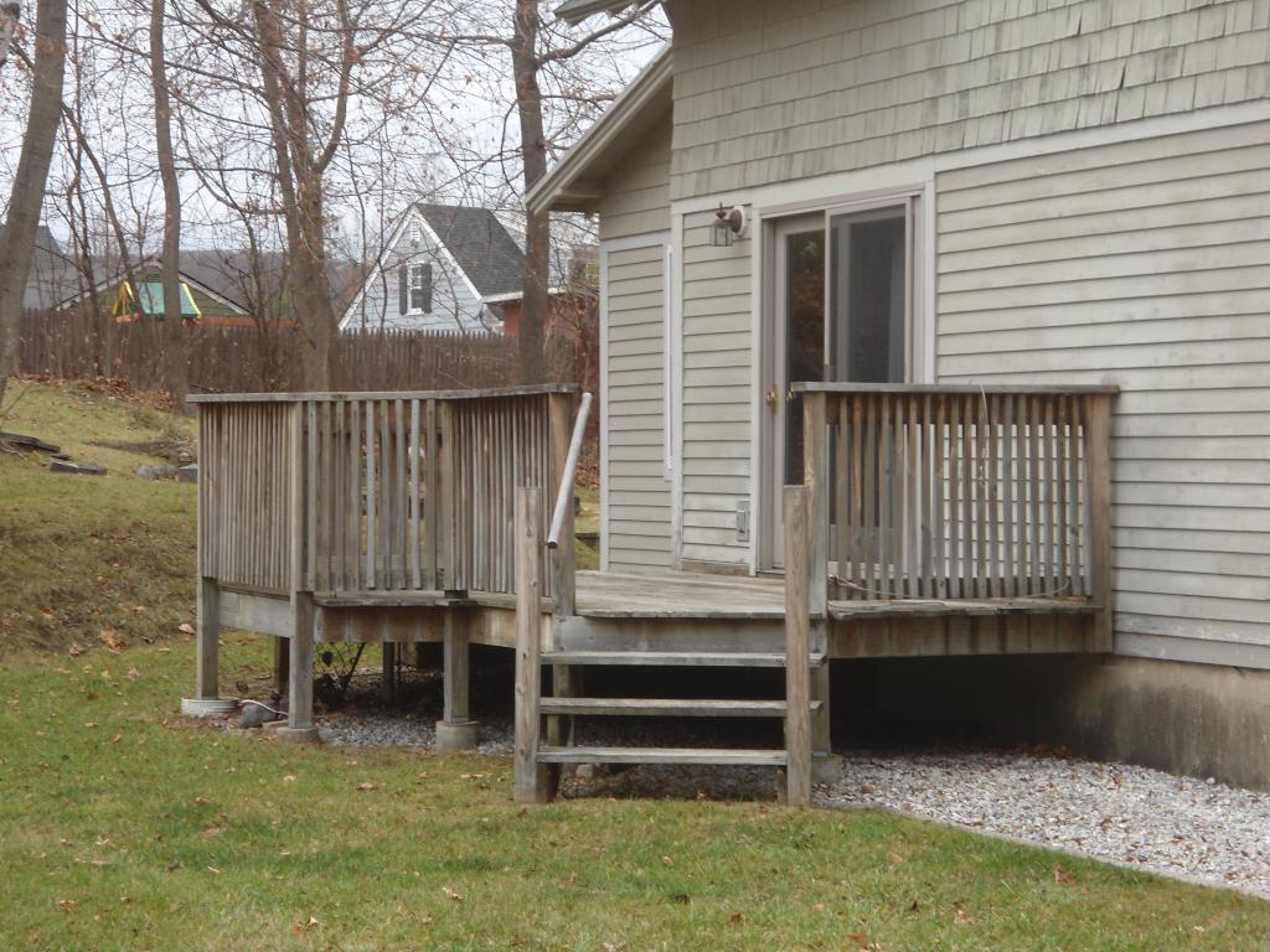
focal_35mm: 88
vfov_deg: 16.8
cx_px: 635
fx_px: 3229
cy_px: 476
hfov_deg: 22.3
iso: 80
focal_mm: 15.7
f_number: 5.2
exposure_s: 1/60
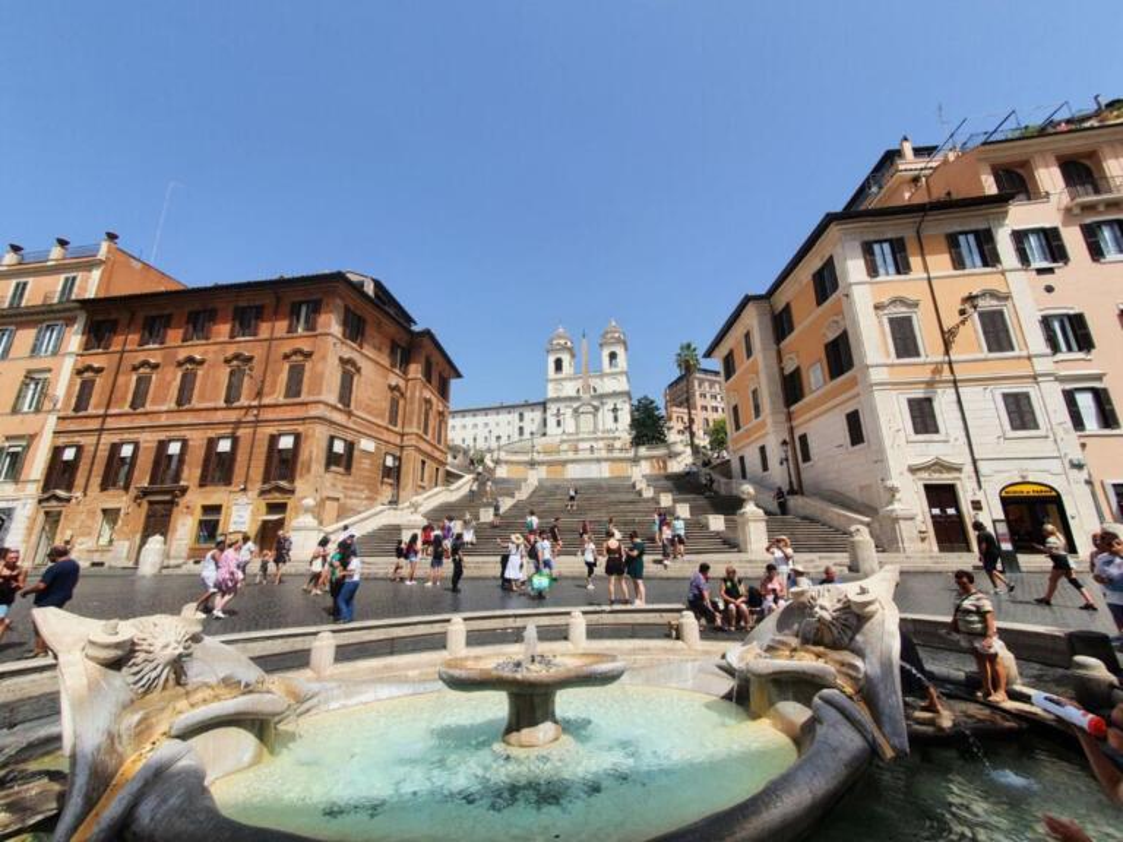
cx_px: 562
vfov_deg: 89.9
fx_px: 422
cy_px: 421
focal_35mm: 13
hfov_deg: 106.2
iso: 50
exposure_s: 1/1212
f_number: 2.2
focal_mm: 1.8
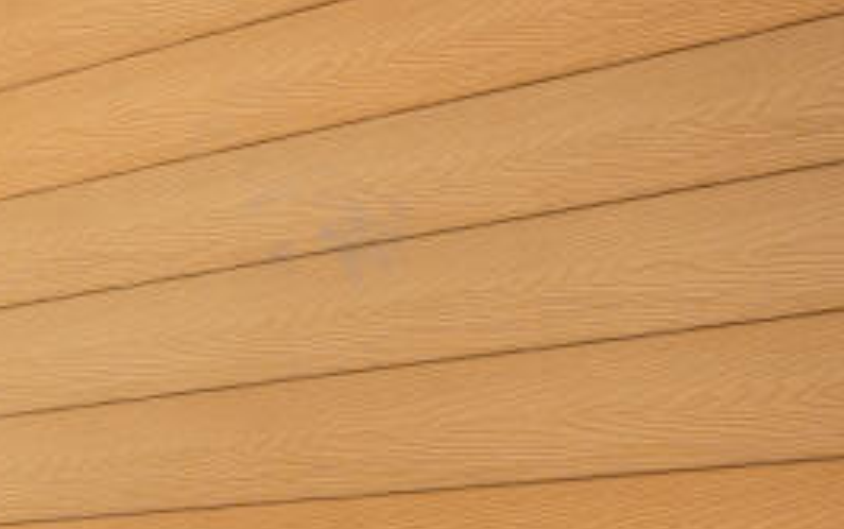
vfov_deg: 10.4
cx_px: -733
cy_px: 754
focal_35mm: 122
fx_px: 2808
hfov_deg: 14.7
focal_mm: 31
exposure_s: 1/60
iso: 200
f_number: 11
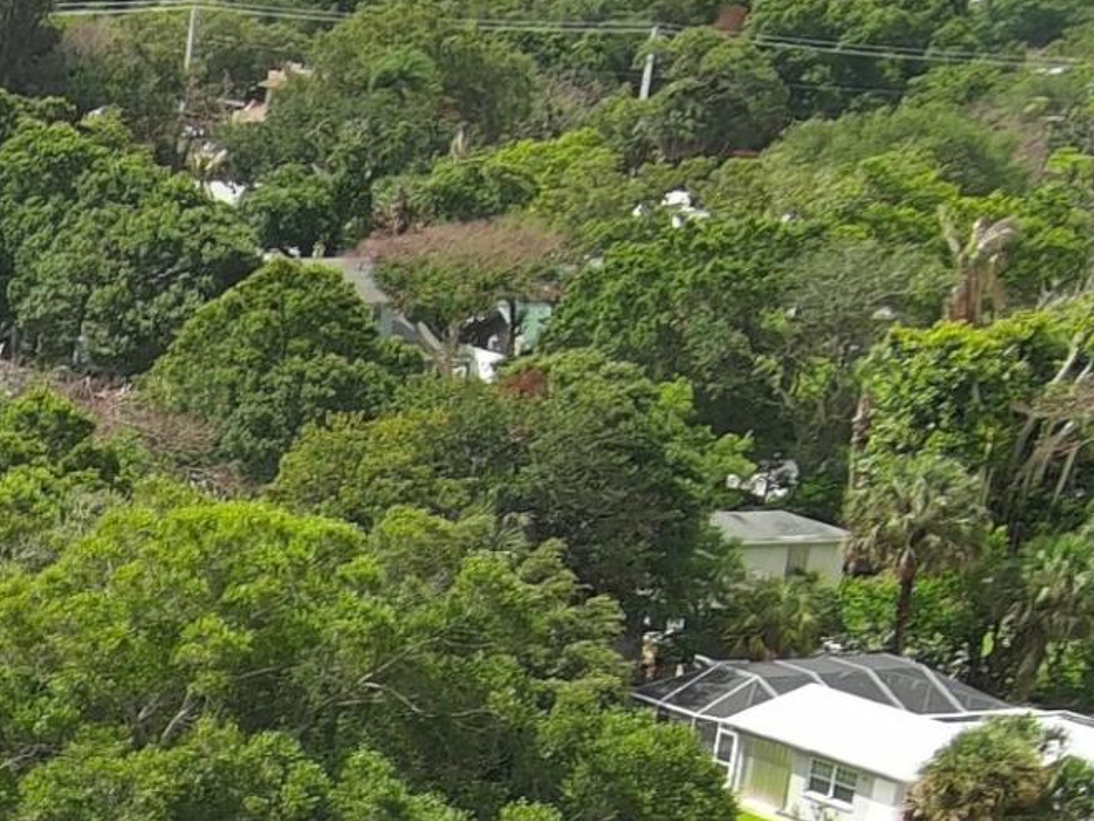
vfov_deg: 11.4
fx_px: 3856
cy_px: 1392
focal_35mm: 122
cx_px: -991
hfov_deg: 14.0
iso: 100
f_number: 2.8
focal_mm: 10.6
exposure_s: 1/468
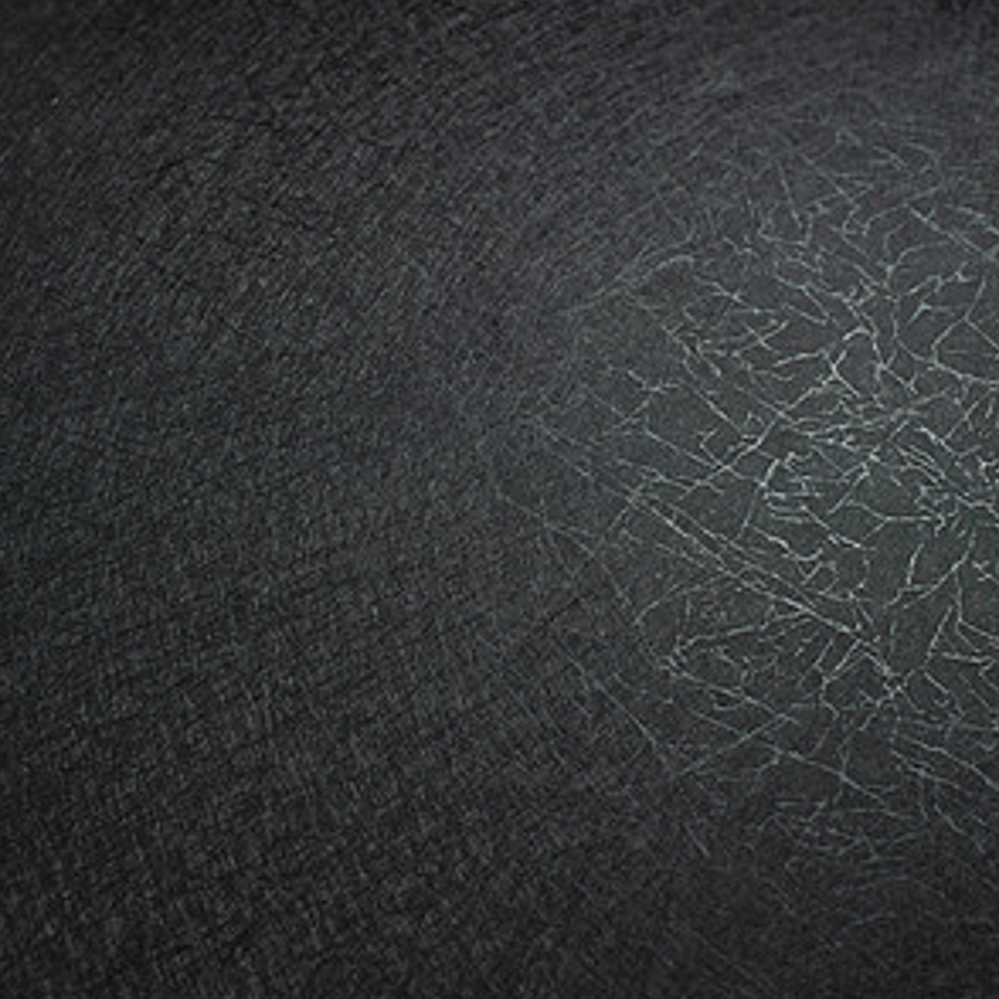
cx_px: 503
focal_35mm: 65
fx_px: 2122
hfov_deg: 26.5
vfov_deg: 26.4
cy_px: 398
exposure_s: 1/250
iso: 200
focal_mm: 50
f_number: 7.1
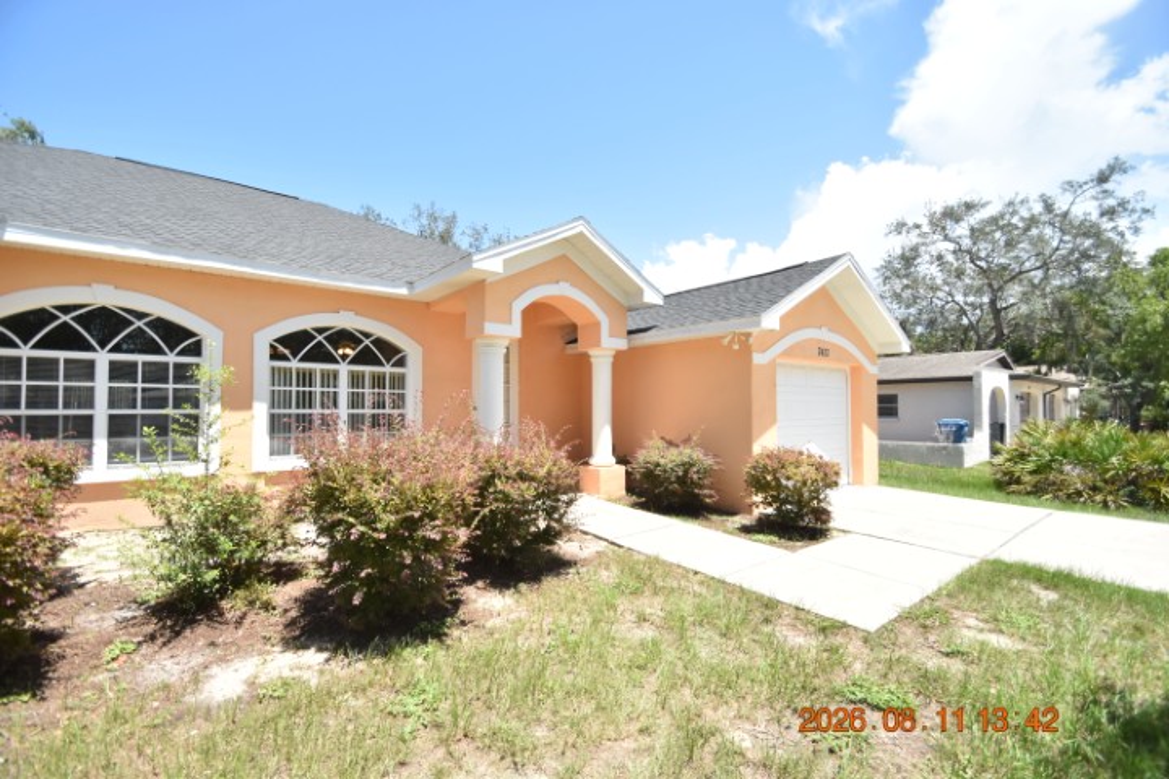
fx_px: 487
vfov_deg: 77.3
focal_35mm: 15
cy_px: 390
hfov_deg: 100.4
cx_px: 584
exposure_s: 1/4000
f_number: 3.5
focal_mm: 10
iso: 800
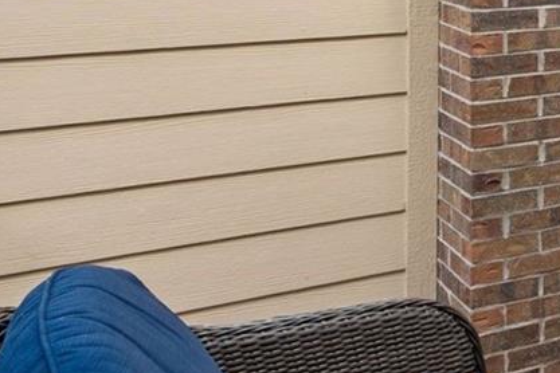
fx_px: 1073
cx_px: 878
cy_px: -31
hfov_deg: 22.8
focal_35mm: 69
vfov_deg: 19.0
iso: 400
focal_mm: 18
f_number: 9
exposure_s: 1/160
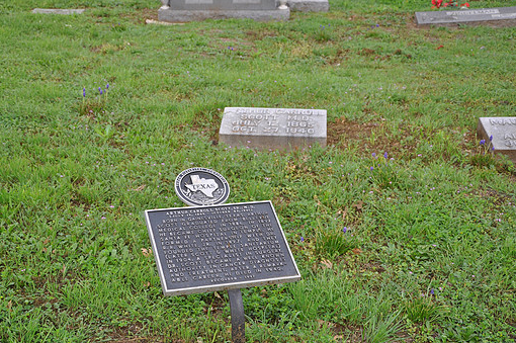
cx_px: 232
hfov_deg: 34.5
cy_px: 194
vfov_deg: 23.3
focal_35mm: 58
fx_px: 831
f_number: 5.6
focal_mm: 34
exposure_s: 1/125
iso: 200
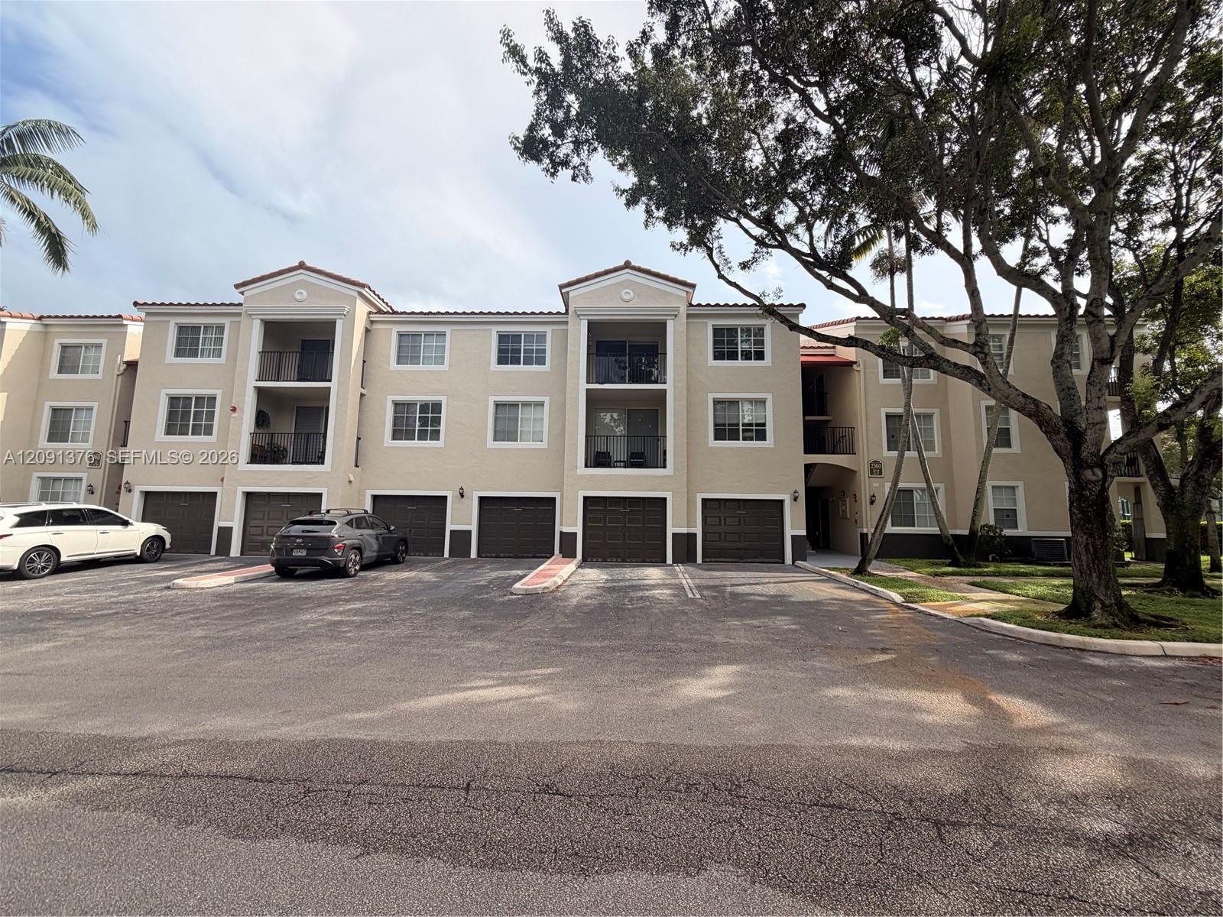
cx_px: 612
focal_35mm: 14
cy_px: 458
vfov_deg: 85.7
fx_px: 495
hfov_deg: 102.1
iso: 32
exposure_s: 1/770
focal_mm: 2.22
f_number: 2.2
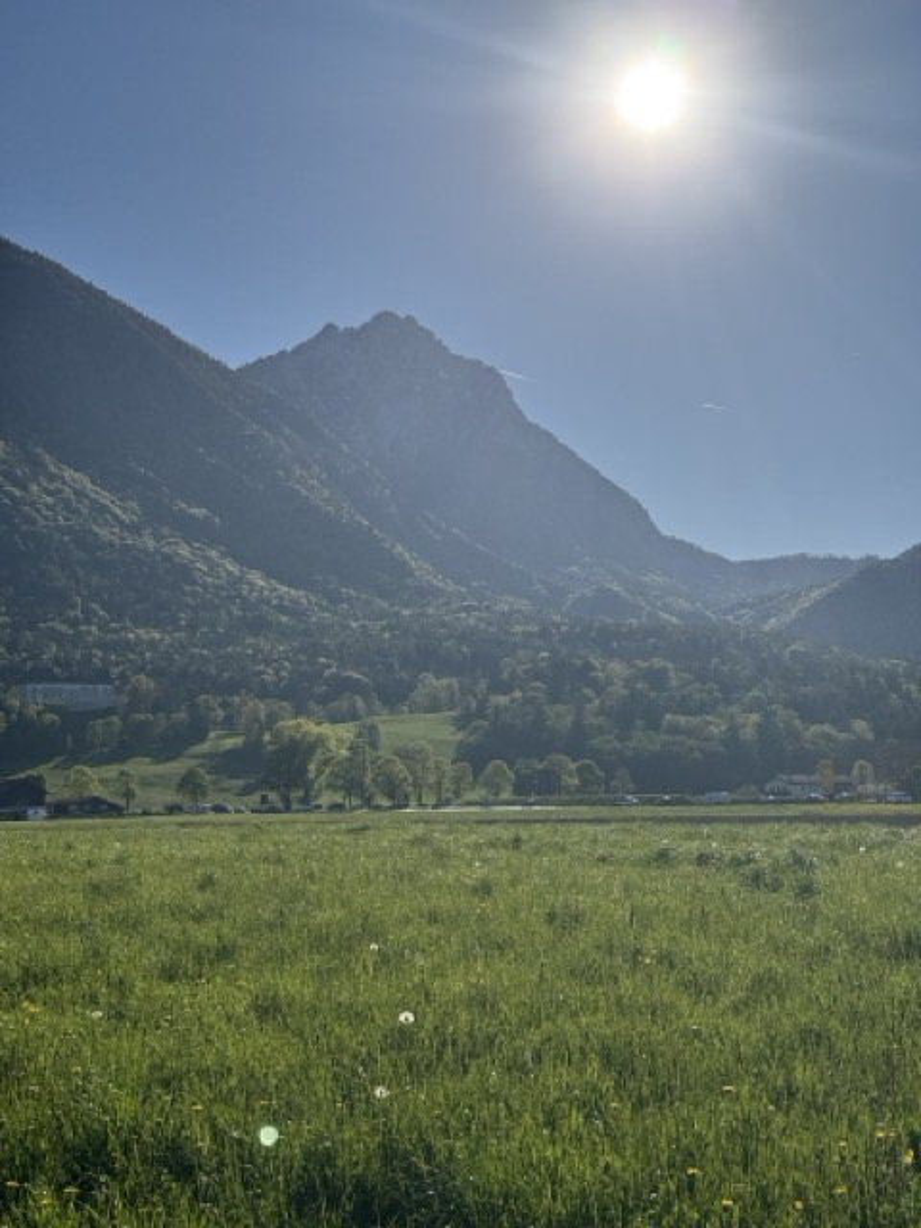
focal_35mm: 48
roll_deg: +1.0
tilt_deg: +7.4
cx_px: 460
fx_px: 1703
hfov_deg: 30.3
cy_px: 614
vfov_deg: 39.7
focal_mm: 6.76
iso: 64
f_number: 1.78
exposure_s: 1/12500
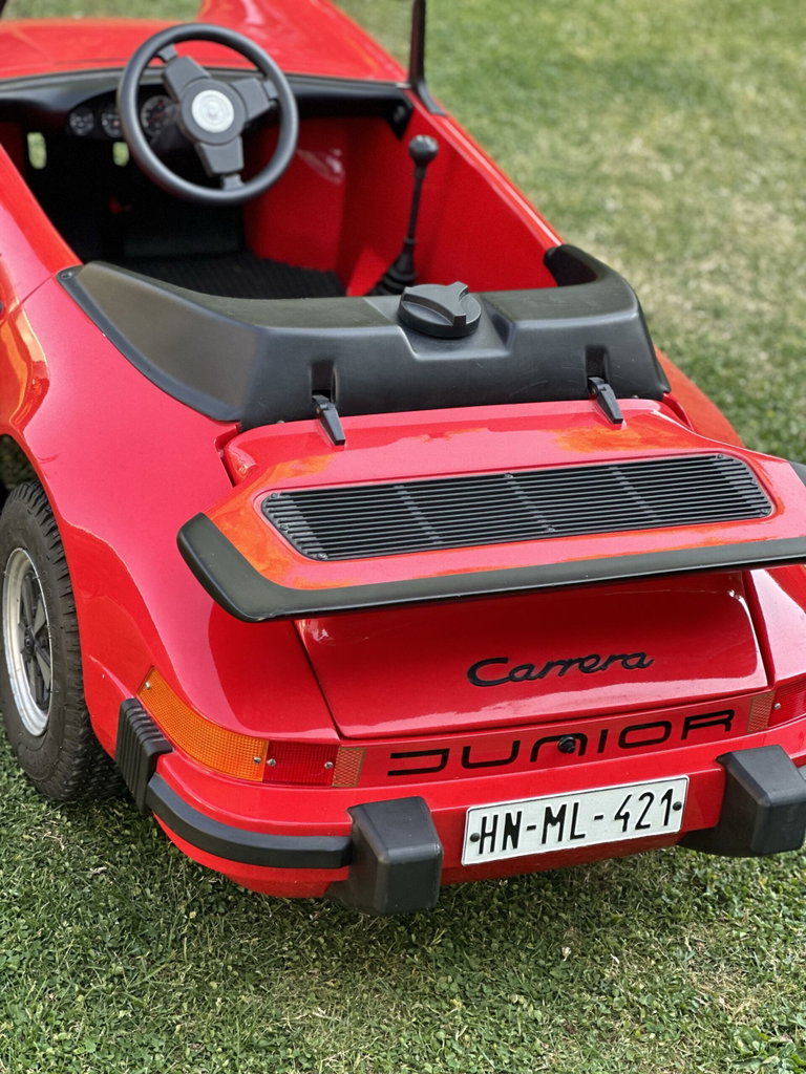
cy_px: 537
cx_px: 403
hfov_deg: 19.1
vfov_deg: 25.3
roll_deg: -6.8
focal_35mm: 77
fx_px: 2390
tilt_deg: -30.4
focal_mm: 9
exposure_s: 1/121
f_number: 2.8
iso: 125
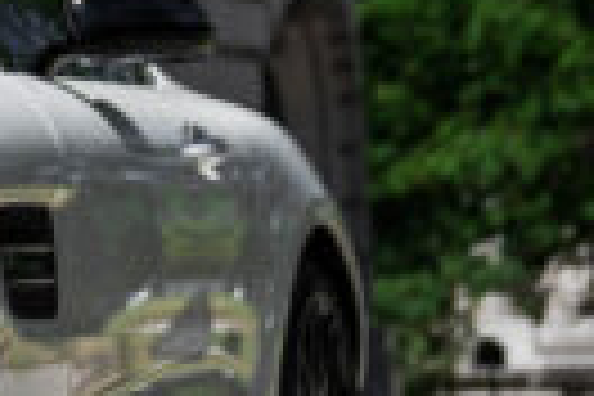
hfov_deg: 5.3
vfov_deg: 3.7
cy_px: -79
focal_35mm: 372
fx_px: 6138
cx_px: -1134
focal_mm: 48
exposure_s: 1/500
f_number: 3.5
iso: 80
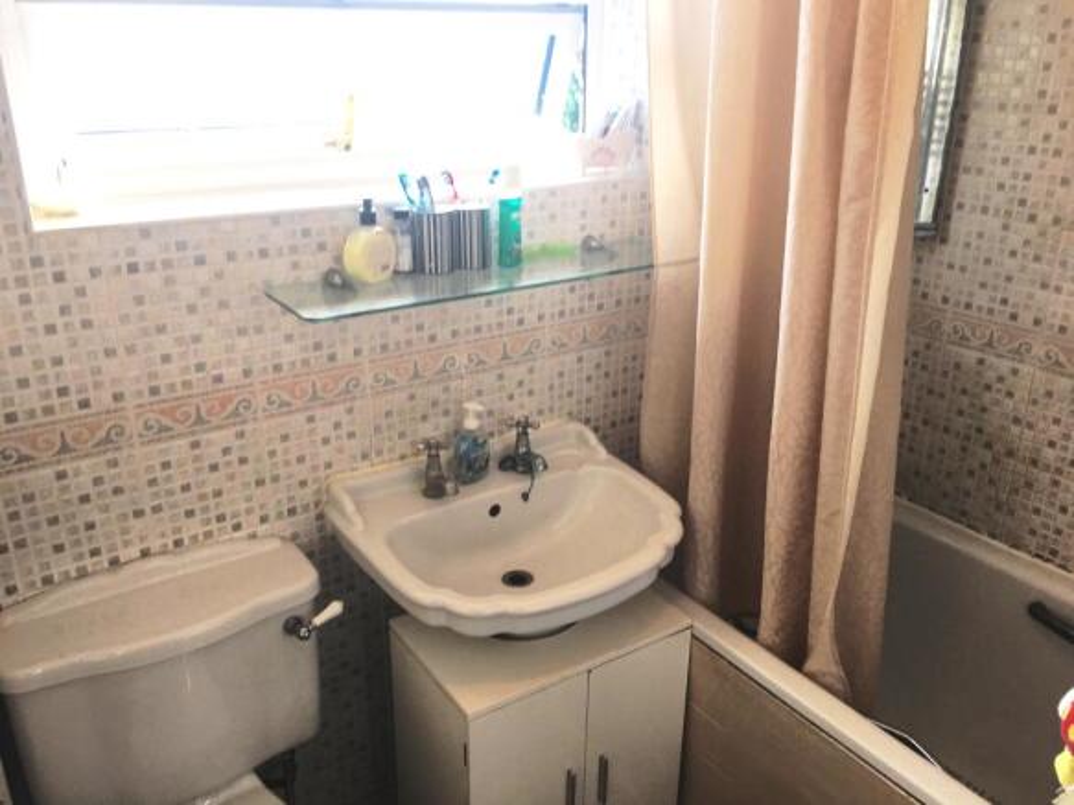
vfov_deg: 48.2
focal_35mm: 29
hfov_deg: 61.7
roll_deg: +0.1
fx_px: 900
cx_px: 537
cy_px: 402
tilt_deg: -21.7
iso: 25
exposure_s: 1/50
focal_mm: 4.15
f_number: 2.2
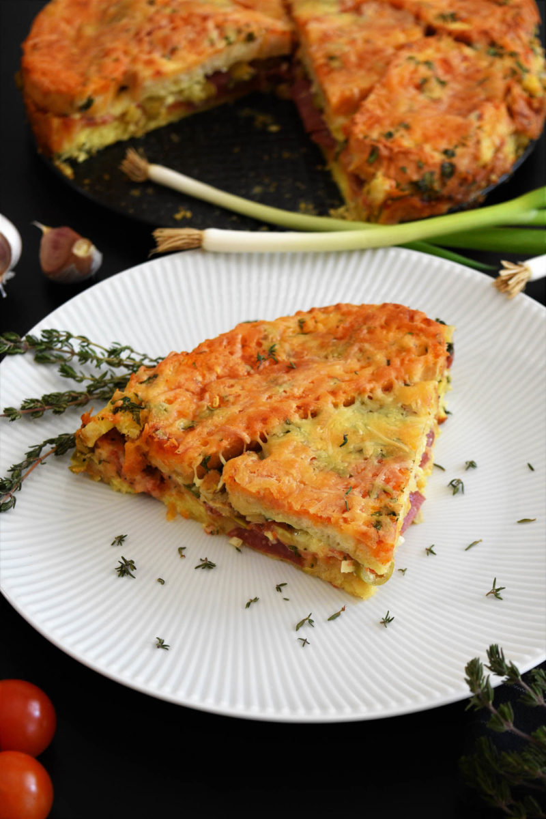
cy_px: 410
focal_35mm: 72
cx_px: 273
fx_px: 1638
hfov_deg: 18.9
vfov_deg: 28.1
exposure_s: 1/60
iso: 1100
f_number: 5.3
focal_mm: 48
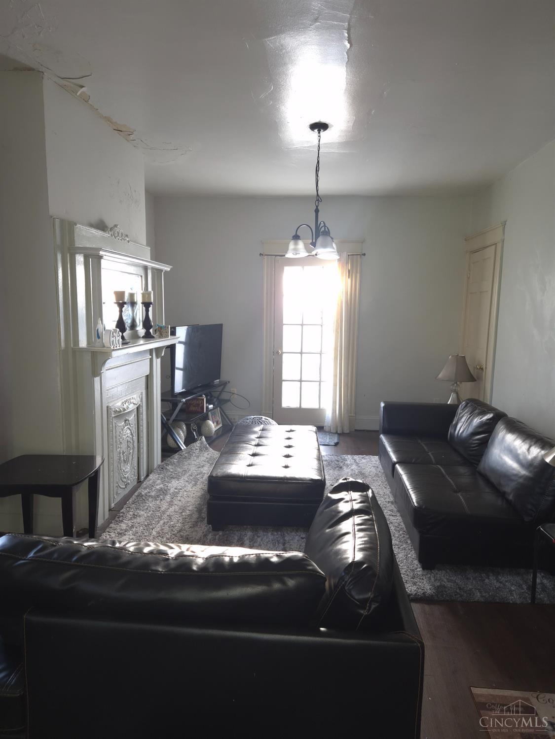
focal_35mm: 23
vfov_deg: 73.9
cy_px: 370
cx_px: 278
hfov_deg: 58.9
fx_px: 492
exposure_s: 1/40
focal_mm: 5.4
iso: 125
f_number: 1.8
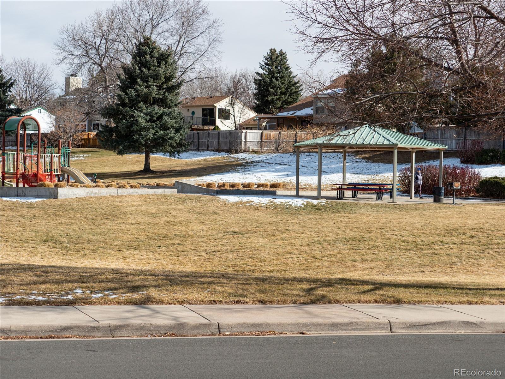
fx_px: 1167
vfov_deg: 18.4
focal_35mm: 80
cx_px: 252
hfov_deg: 24.4
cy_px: 190
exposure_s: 1/800
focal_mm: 40
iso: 200
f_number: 4
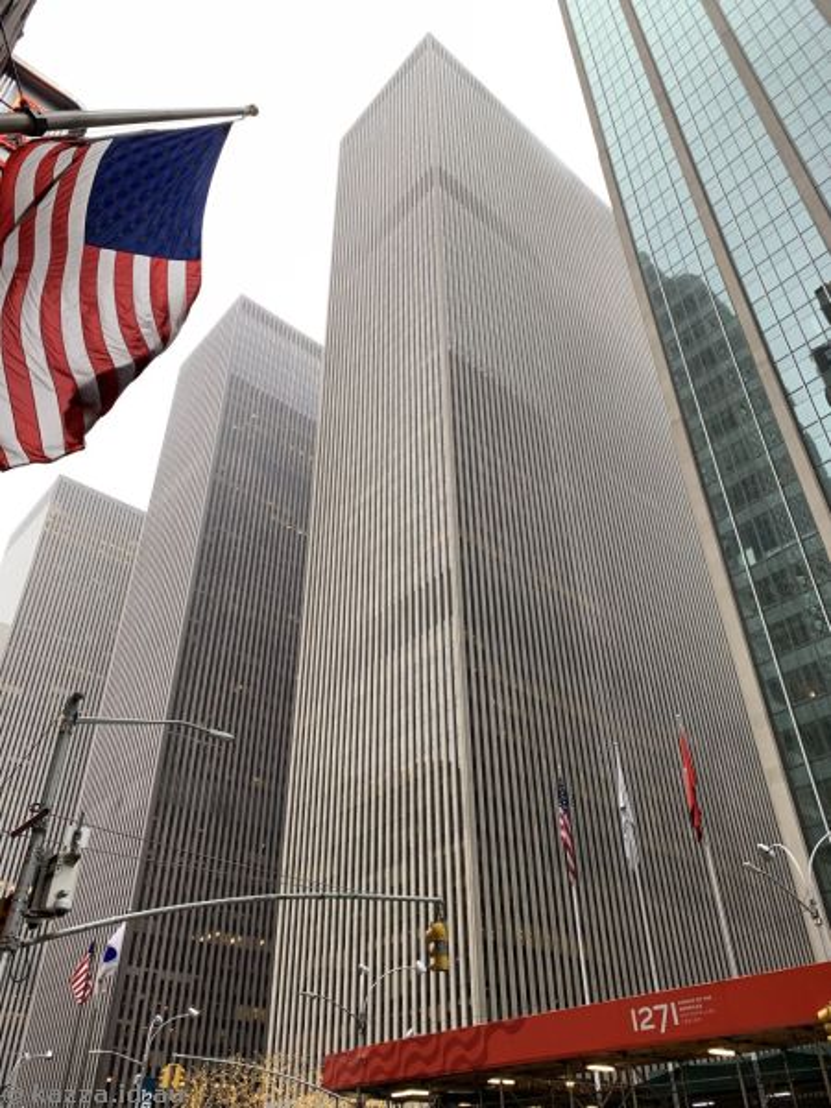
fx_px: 832
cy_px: 554
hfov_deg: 53.1
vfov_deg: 67.3
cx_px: 416
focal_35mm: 26
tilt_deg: +38.8
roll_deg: -0.9
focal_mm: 4.25
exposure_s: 1/95
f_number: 1.8
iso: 32
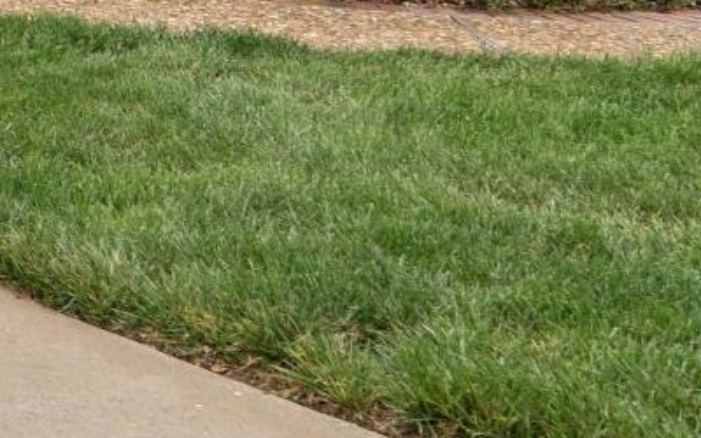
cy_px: -440
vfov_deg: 11.1
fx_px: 2044
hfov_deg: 13.1
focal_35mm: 107
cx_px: -1104
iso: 100
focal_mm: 14
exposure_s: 1/250
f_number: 5.6
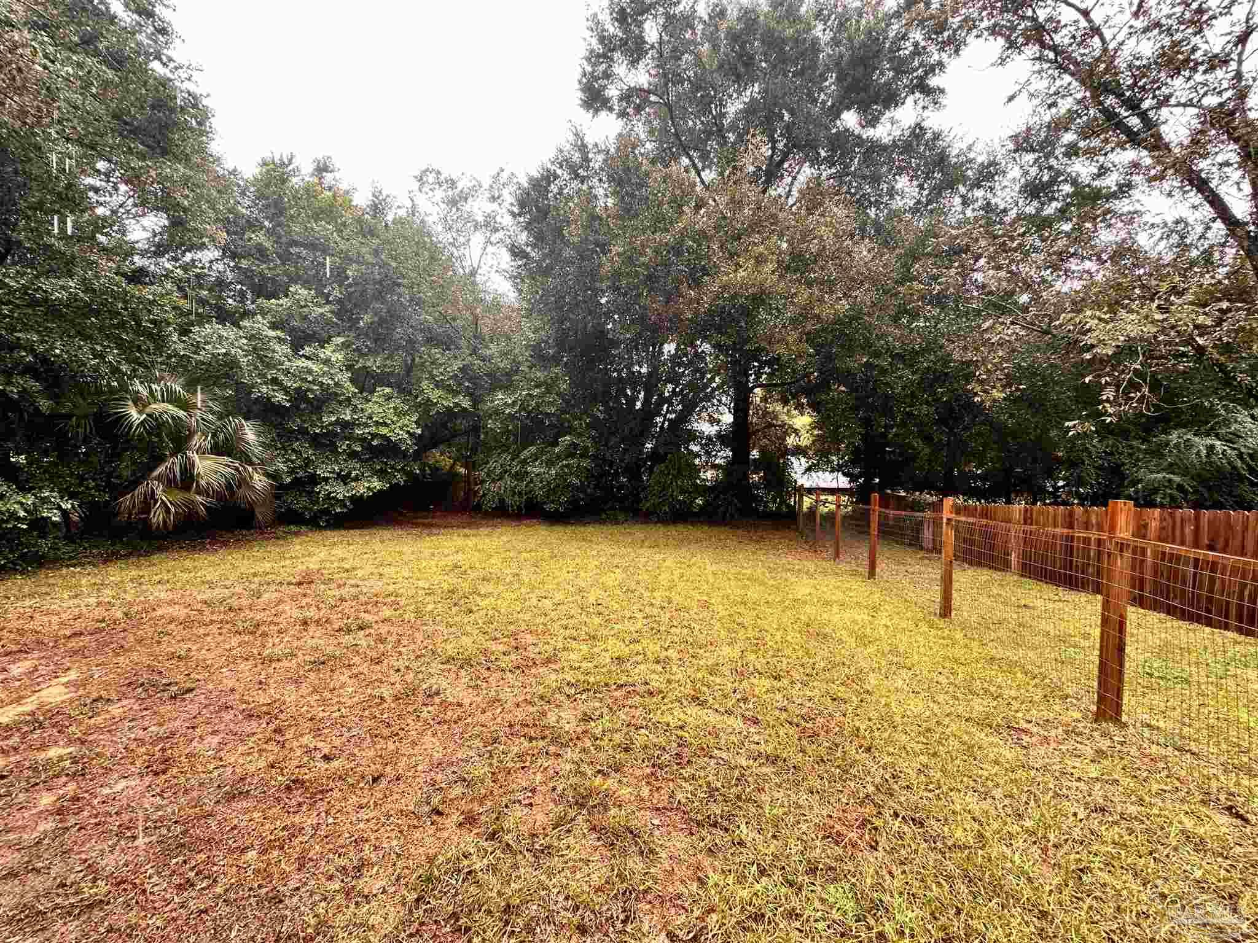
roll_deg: -0.7
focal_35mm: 14
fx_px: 509
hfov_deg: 102.1
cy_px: 472
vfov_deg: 85.7
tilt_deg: -0.7
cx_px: 629
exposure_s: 1/99
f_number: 2.2
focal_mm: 2.22
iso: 160
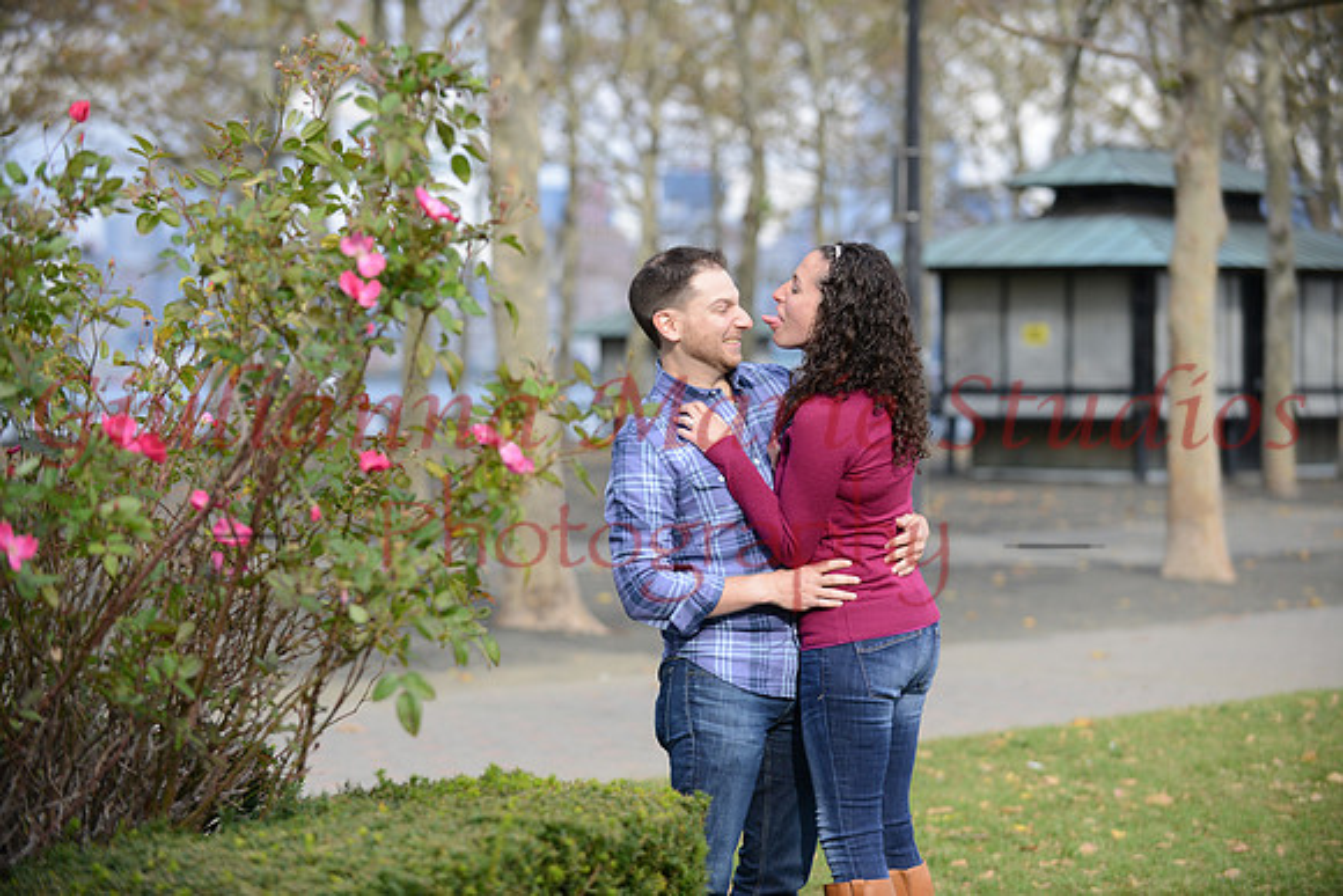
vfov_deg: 13.0
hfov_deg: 19.5
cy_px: 448
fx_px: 3918
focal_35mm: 105
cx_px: 672
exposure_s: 1/1600
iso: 500
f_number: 4
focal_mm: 105
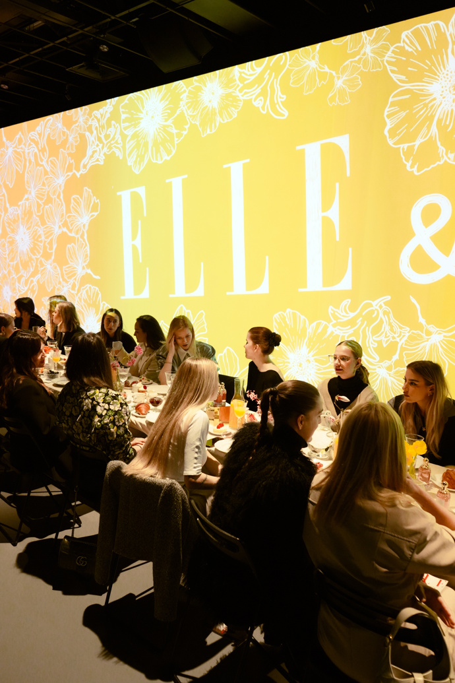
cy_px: 342
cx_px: 228
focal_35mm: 28
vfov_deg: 65.5
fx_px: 531
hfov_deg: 46.4
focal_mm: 28
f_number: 5.6
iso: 12800
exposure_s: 1/125
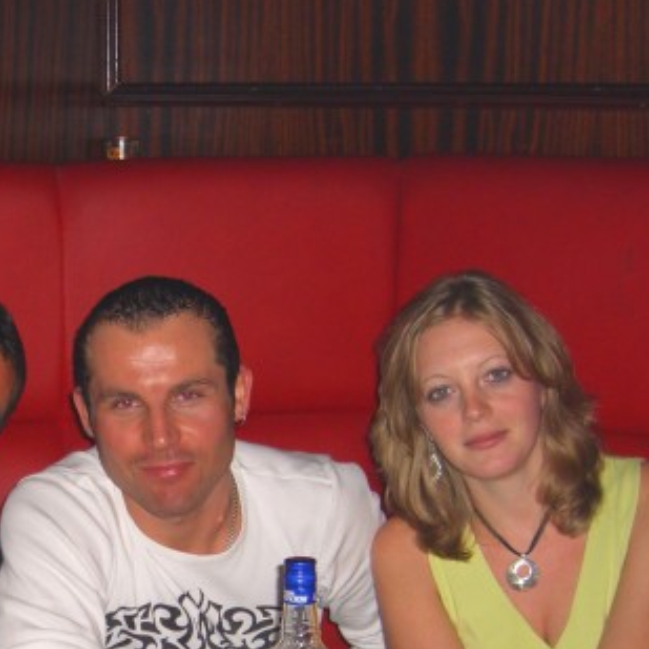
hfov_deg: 19.7
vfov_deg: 19.5
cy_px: 620
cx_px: 113
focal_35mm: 87
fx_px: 1845
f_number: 2.8
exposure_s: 1/60
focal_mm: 7.9
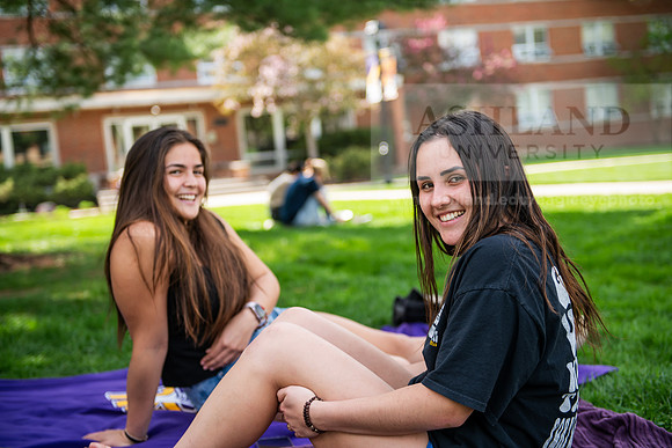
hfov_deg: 38.2
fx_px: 971
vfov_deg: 26.0
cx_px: 336
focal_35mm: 52
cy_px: 224
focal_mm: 52
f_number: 2.8
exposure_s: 1/250
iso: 80
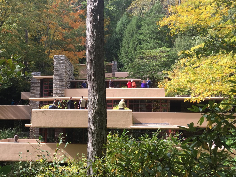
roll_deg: -1.6
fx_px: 314
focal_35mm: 46
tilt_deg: +4.9
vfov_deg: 31.5
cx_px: 63
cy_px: 95
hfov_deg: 40.2
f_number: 2.2
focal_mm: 4.15
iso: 32
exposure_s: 1/449
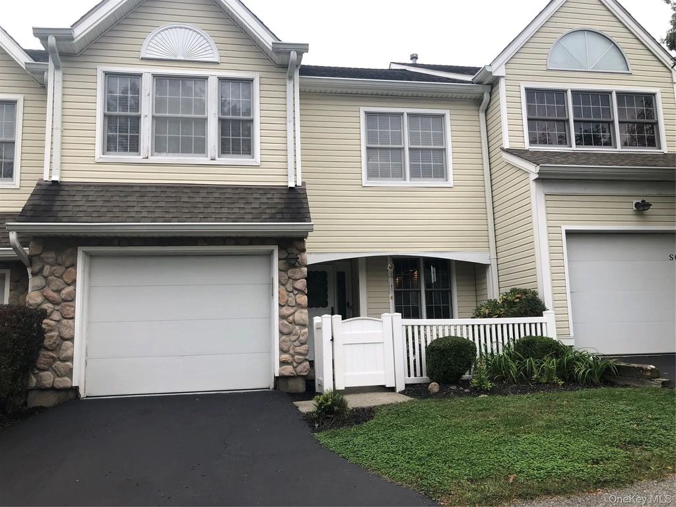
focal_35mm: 28
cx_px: 338
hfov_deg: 63.4
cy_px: 254
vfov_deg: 49.7
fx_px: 547
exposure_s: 1/209
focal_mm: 3.99
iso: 20
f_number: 1.8
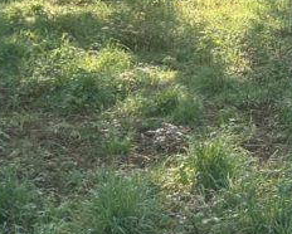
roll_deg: -4.1
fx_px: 969
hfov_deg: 15.5
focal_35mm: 112
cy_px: -94
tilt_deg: +1.3
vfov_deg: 13.2
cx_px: 464
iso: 50
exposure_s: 1/1621
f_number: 1.5
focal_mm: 5.7
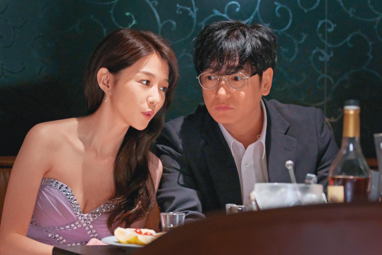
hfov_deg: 19.5
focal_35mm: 105
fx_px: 1114
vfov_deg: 13.0
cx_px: 191
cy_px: 128
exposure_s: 1/125
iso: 6400
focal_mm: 70
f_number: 2.8
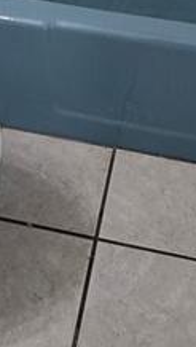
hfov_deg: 15.5
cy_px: -199
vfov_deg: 21.8
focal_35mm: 78
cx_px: 53
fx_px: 719
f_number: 2.2
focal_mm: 2.2
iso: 100
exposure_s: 1/60
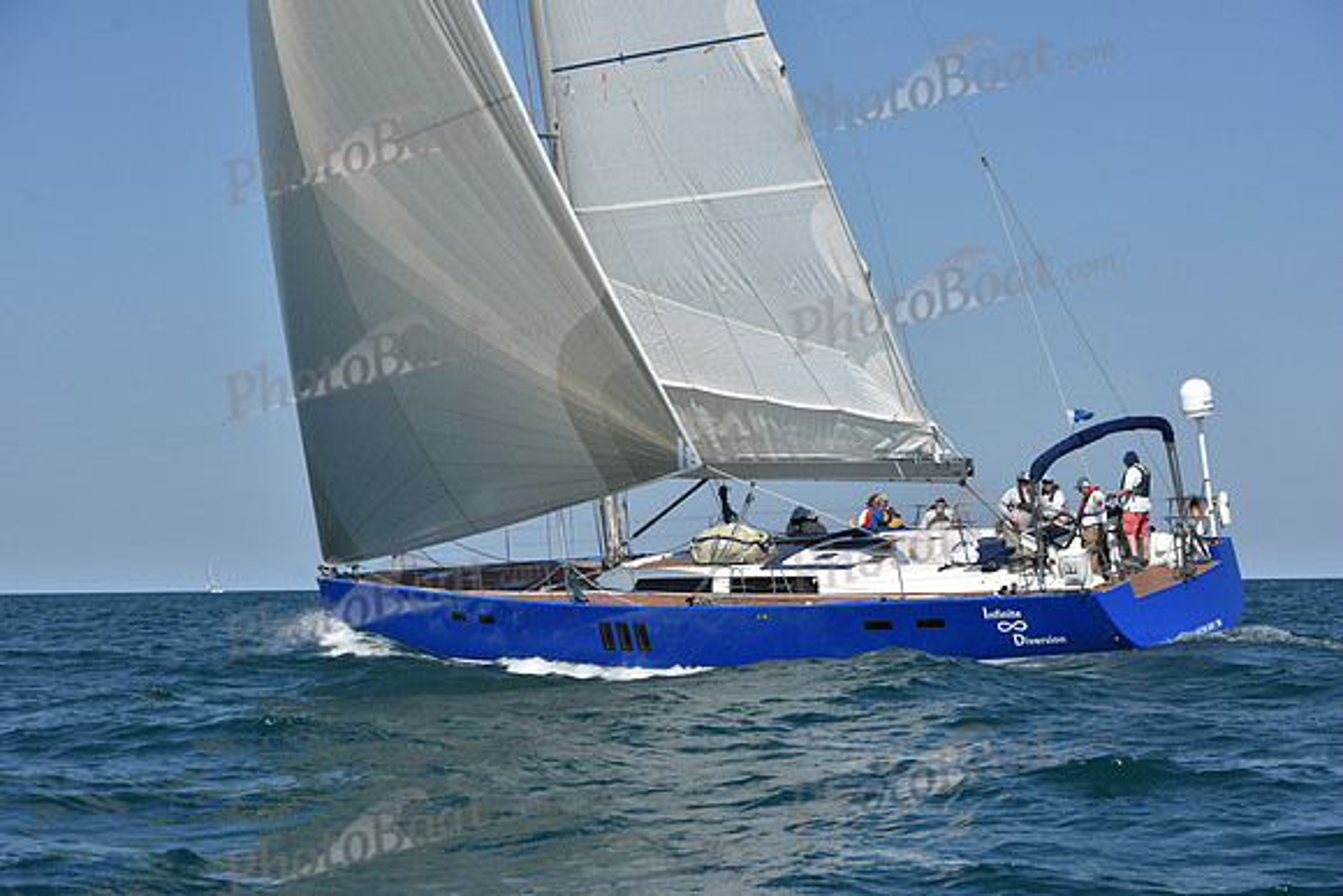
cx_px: 672
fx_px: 2910
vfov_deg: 17.5
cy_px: 448
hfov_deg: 26.0
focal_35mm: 78
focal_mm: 78
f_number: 7.1
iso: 250
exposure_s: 1/1600
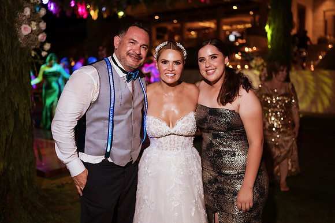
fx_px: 361
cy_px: 99
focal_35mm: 39
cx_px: 160
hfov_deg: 49.7
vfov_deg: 34.2
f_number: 1.8
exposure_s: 1/160
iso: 1600
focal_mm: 35
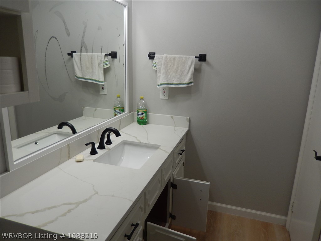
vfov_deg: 54.9
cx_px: 160
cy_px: 120
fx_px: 232
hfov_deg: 69.4
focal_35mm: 25
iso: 125
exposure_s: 1/60
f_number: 3.4
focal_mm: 4.5
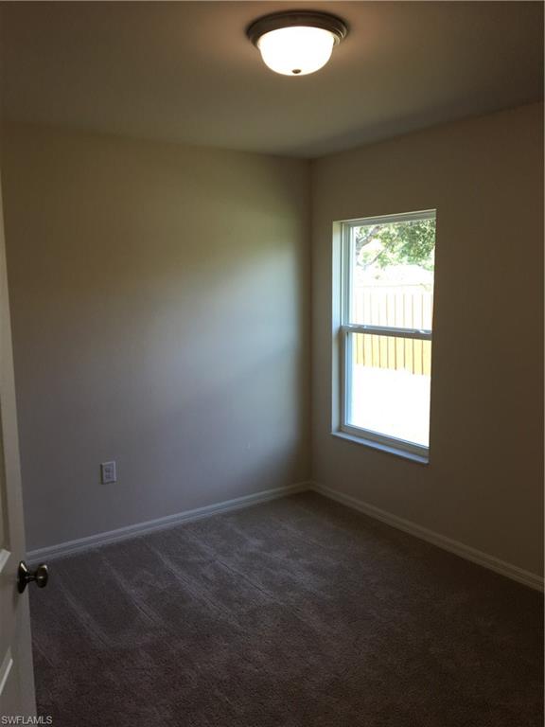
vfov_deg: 61.7
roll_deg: +0.6
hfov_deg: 48.2
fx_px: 609
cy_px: 364
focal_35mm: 29
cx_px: 272
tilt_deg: -7.8
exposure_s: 1/100
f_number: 2.2
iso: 40
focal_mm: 4.15
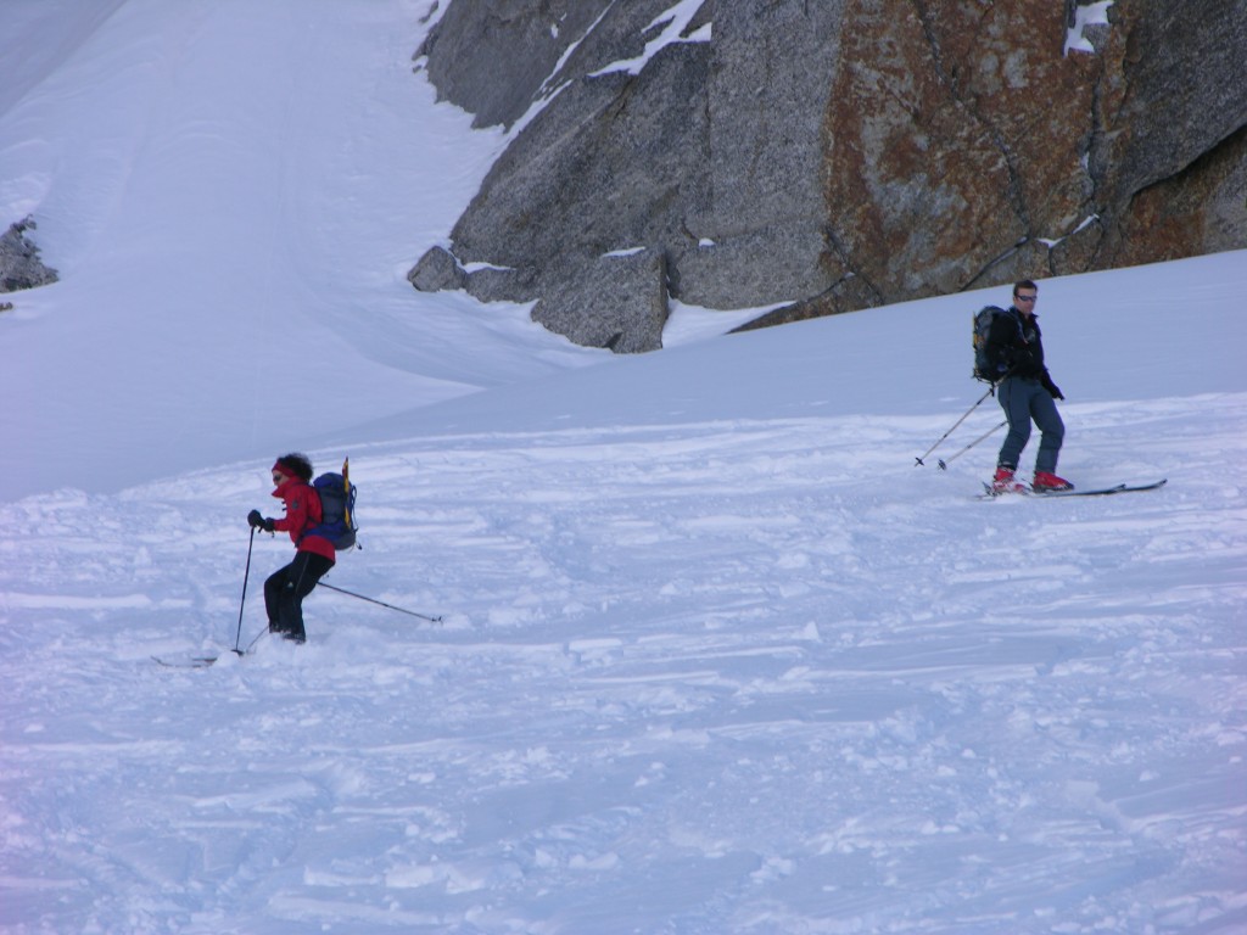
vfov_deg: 5.3
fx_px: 10087
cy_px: 468
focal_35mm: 280
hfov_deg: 7.1
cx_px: 624
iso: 50
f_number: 5.3
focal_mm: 71.2
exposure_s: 1/264
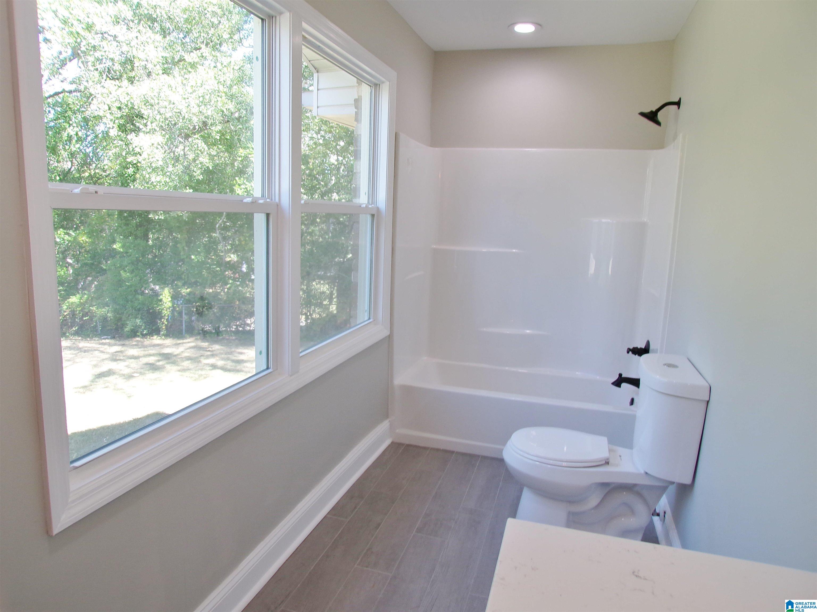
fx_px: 566
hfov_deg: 71.6
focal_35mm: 24
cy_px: 306
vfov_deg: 56.8
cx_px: 408
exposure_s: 1/52
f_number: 3
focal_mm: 4.3
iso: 100
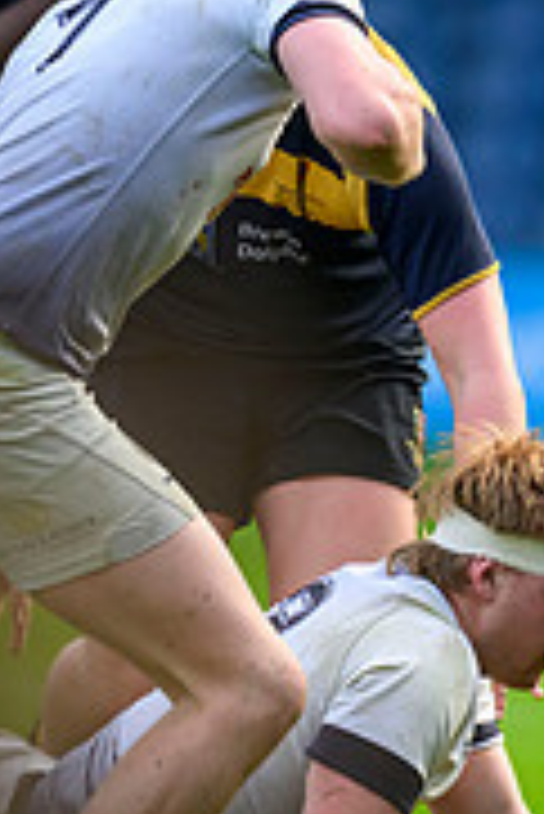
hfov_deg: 0.8
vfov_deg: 1.1
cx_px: 1286
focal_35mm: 1796
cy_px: 403
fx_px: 40629
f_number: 4
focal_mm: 560
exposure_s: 1/1600
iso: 2000
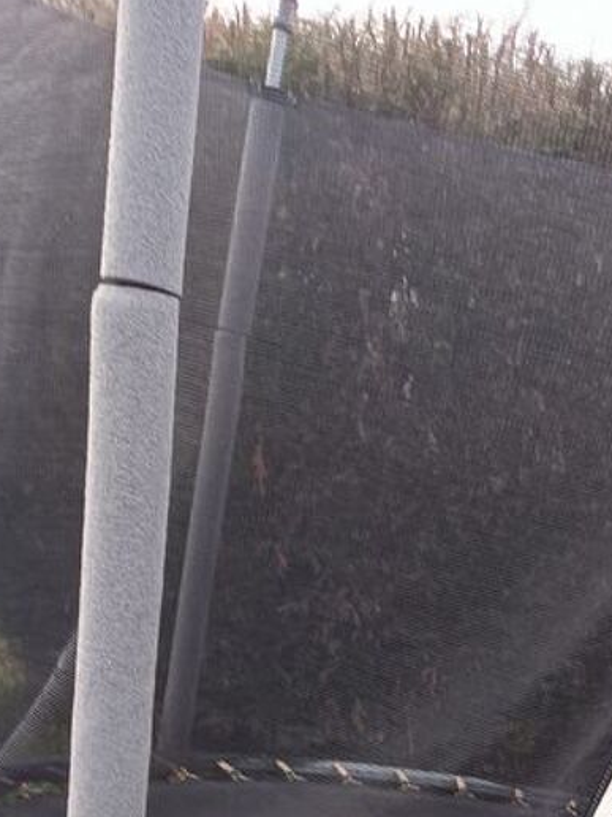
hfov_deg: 23.2
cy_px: 1014
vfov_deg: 27.1
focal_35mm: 62
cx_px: 516
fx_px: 1462
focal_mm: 5.31
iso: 113
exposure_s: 1/50
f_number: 1.7
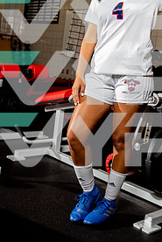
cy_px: 79
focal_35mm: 52
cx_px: 116
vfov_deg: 37.7
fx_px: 351
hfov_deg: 25.8
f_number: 4
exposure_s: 1/250
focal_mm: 32
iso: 320
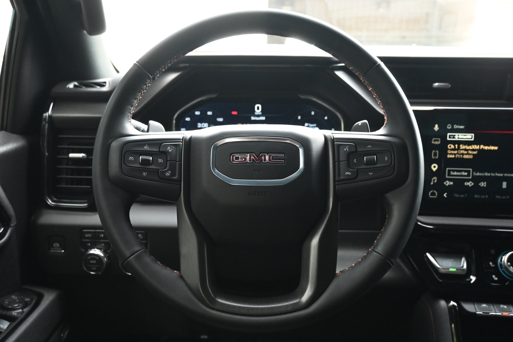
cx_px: 256
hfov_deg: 56.1
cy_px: 171
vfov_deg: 39.1
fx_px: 481
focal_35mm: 34
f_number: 4
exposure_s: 1/125
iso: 2500
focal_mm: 22.5
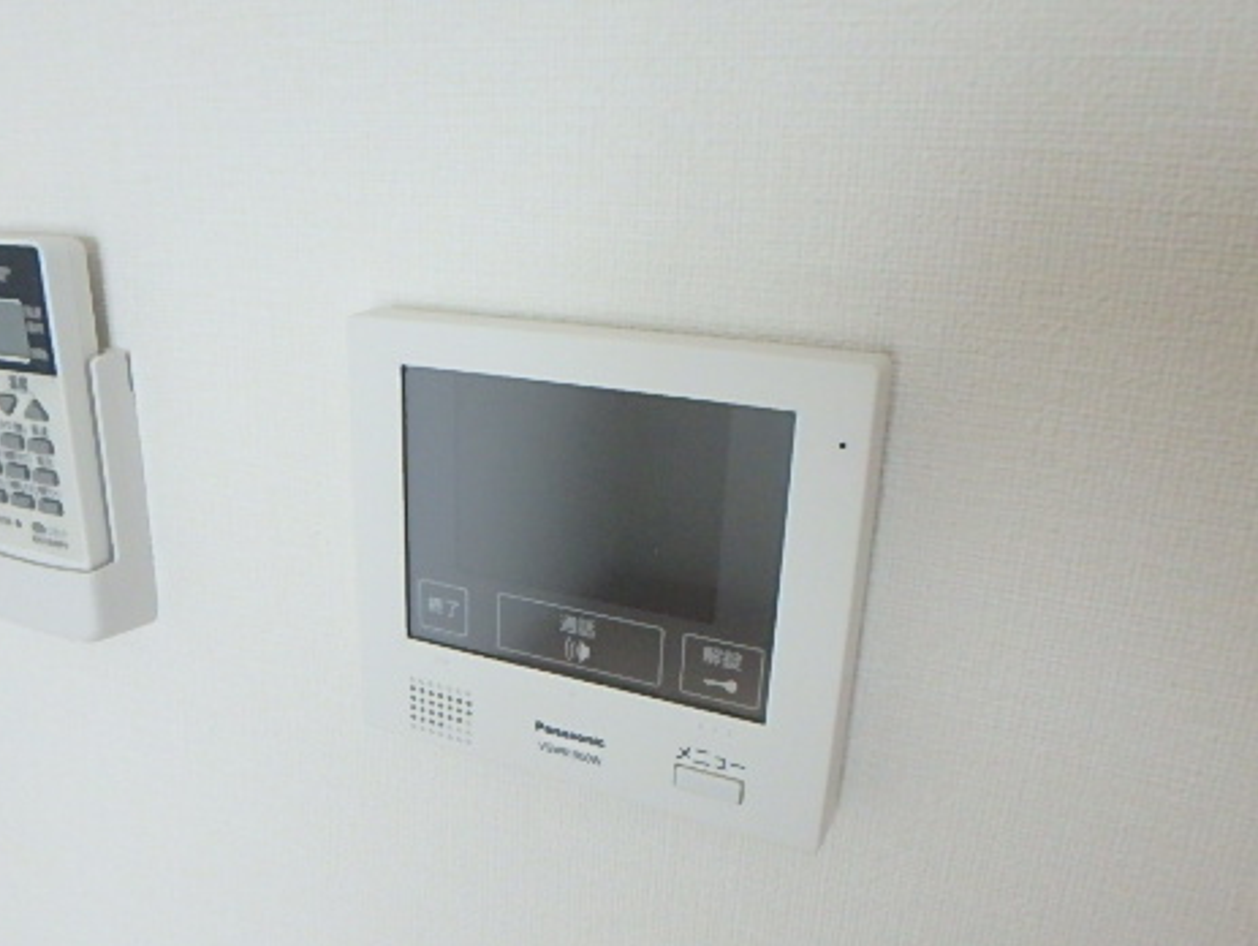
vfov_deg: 48.1
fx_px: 1055
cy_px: 541
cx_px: 565
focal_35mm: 29
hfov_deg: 61.5
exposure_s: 1/30
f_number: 3.5
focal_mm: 3.7
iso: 800
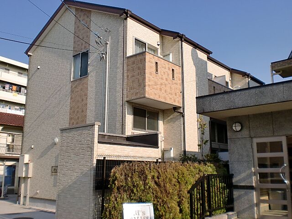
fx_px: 295
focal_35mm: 35
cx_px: 146
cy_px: 110
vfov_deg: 40.7
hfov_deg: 52.6
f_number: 3.1
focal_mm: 6.3
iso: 64
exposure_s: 1/1000
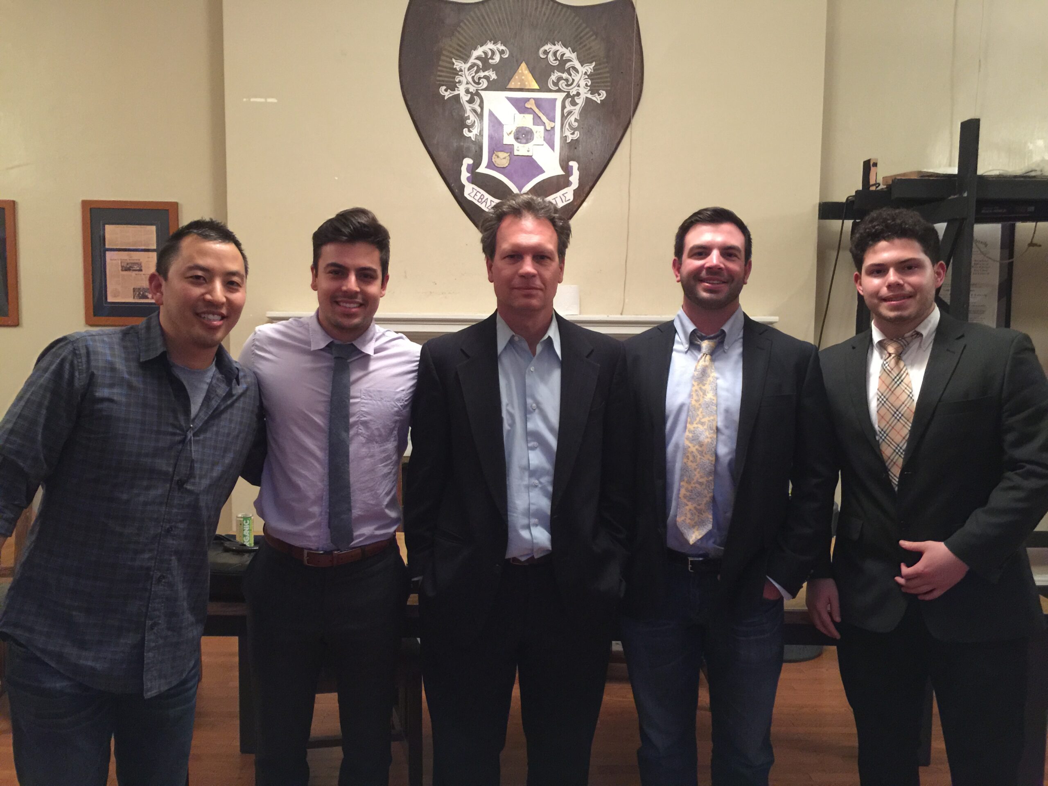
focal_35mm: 29
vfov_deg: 48.2
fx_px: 878
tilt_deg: -4.5
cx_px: 524
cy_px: 393
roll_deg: -0.3
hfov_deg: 61.7
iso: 100
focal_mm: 4.15
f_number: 2.2
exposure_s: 1/4
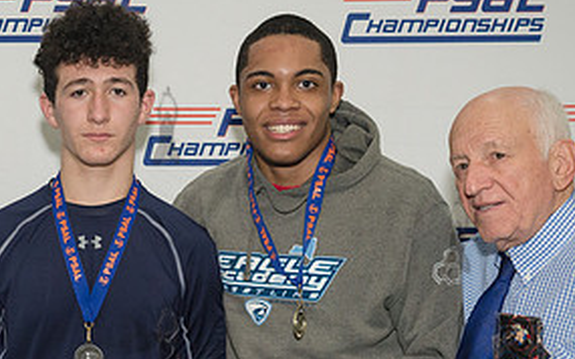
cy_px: 289
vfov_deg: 13.8
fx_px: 1473
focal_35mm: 94
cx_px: 45
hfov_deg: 21.5
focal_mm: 35
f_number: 5
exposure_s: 1/250
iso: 1600
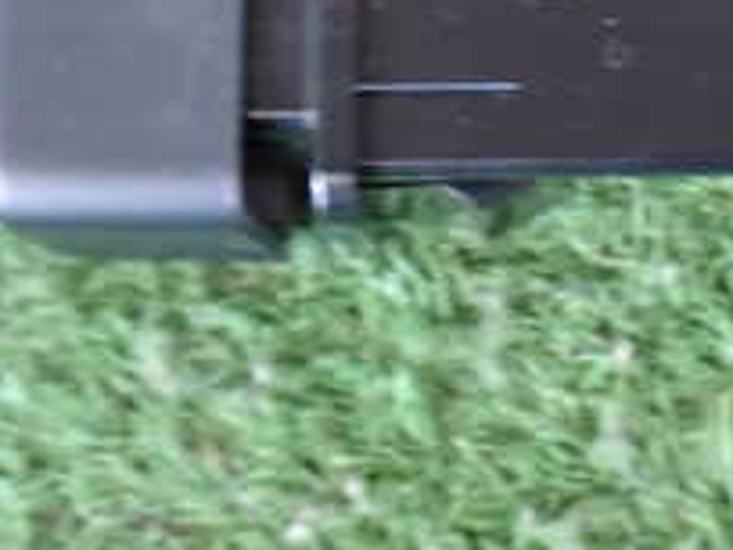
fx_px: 2922
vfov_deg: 10.6
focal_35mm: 138
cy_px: -126
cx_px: 693
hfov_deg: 14.1
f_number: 3.1
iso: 800
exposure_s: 1/25
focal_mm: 8.4
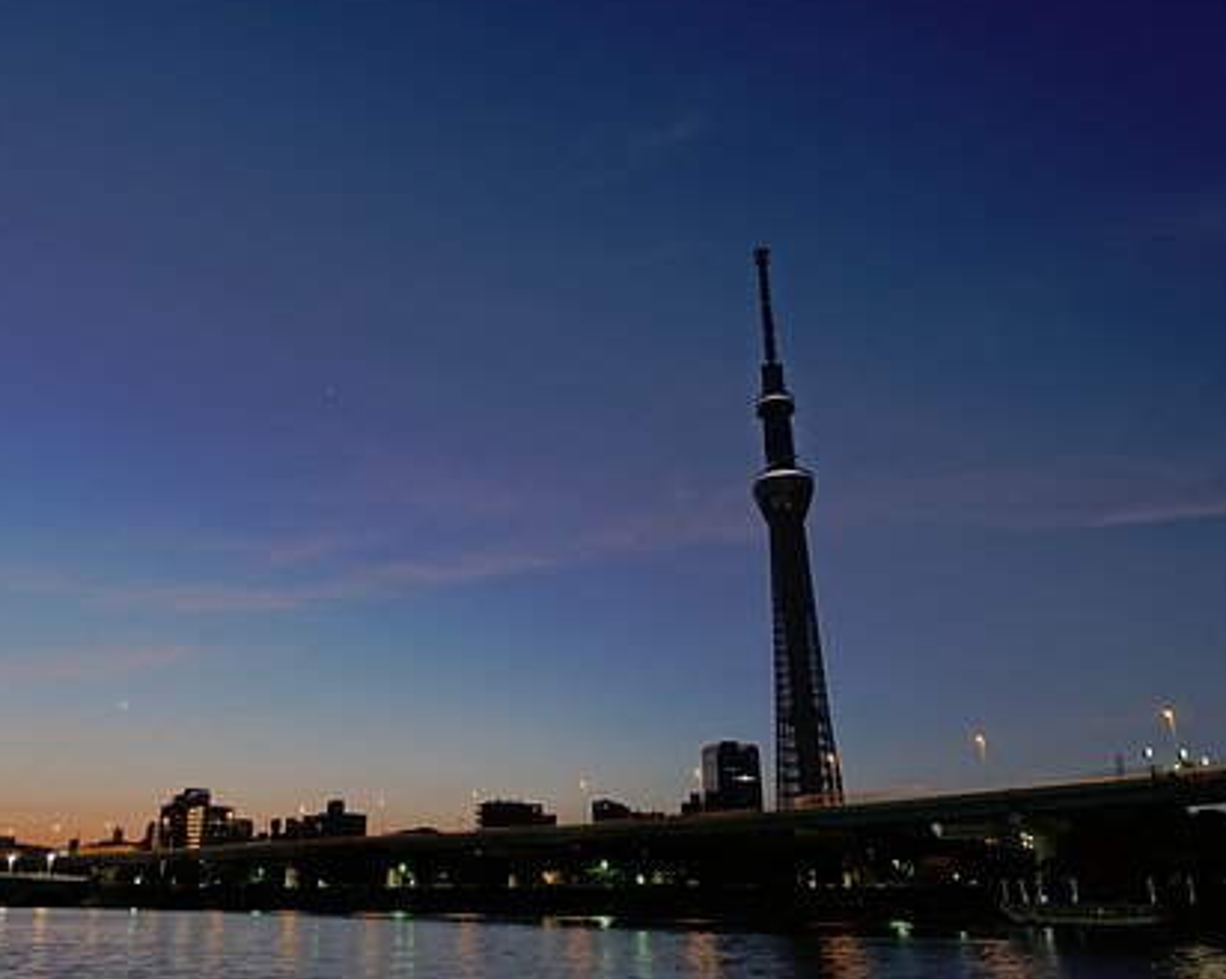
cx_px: 509
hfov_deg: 61.9
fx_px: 1015
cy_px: 487
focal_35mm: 28
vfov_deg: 51.5
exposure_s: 3.2
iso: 100
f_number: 2.2
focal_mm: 8.82
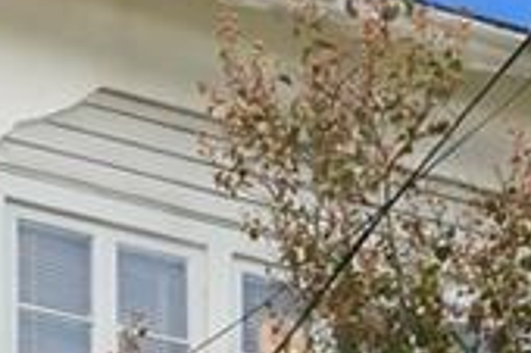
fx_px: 2756
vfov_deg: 6.7
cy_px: 1023
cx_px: 212
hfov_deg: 11.0
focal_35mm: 187
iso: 640
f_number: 11
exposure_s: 1/320
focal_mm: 31
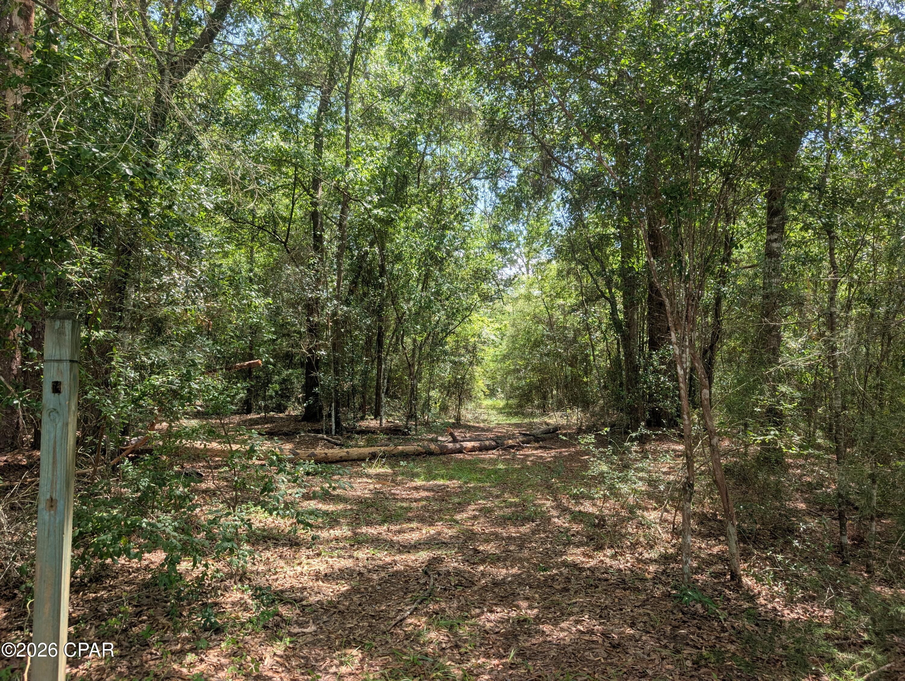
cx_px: 452
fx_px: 628
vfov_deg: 56.9
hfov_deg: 71.5
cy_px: 340
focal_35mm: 24
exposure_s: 1/1484
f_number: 1.68
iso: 22
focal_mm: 6.9
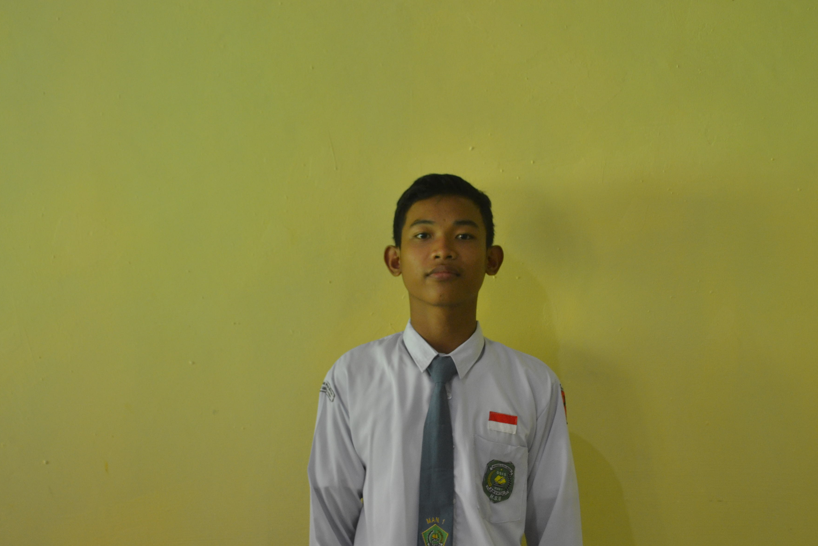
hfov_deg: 41.9
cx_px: 438
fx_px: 1068
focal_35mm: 47
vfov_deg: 28.6
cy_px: 321
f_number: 4.5
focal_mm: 24
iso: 400
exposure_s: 1/80
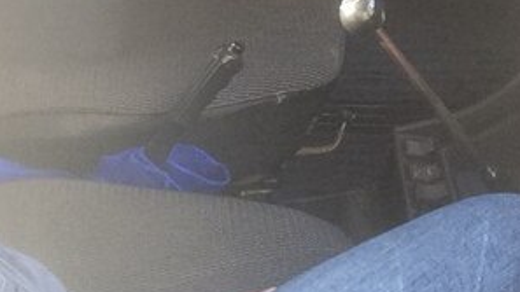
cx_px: 350
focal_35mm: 75
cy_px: -76
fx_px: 1034
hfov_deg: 28.0
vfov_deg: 15.4
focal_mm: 2.15
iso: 125
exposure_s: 1/33
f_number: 2.4
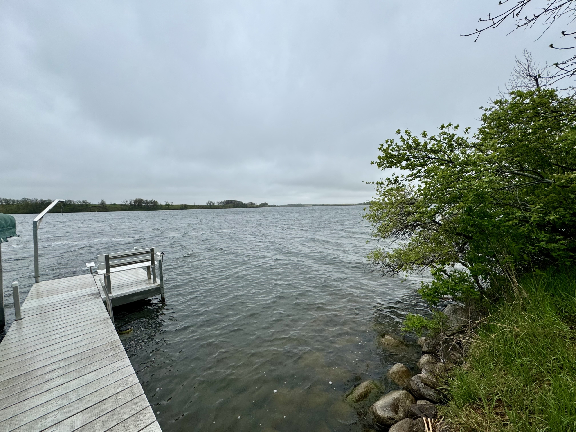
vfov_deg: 85.7
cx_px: 288
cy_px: 216
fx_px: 233
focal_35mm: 14
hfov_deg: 102.1
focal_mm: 2.22
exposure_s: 1/1567
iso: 50
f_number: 2.2
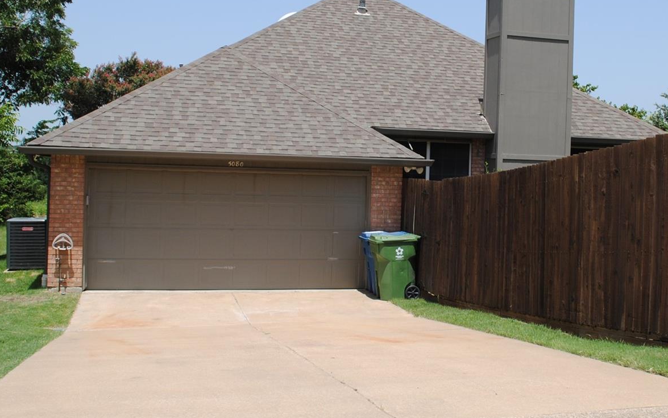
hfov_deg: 41.3
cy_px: 156
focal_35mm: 48
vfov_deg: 26.8
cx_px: 443
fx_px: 874
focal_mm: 18
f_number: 8
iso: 100
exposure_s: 1/250
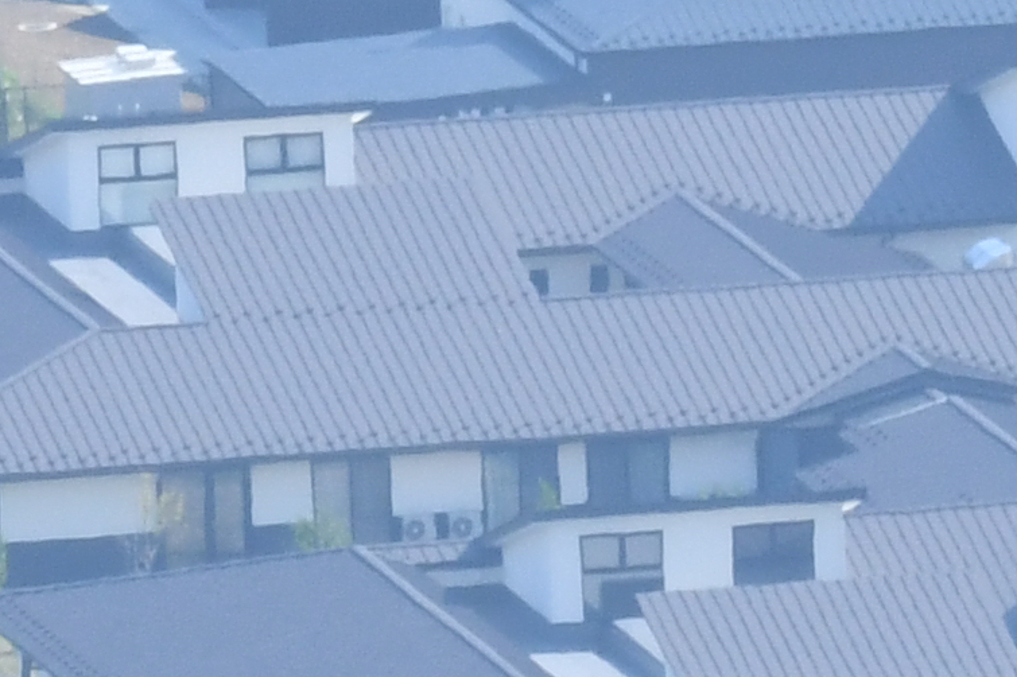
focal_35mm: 2544
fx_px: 71848
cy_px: 428
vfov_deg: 0.5
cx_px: 1918
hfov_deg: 0.8
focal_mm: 230
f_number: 16
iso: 640
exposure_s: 1/50
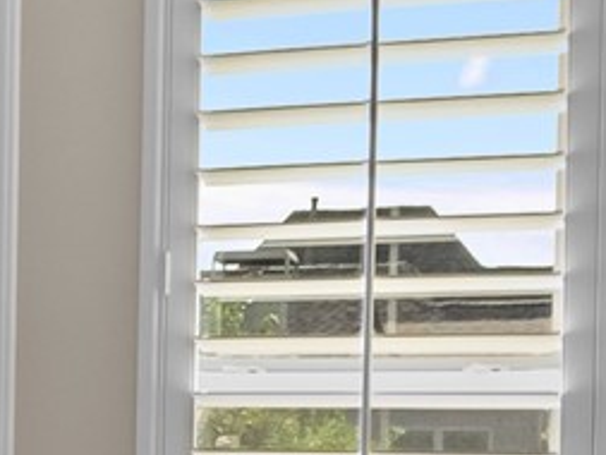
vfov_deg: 11.1
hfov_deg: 11.4
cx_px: -1001
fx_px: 2312
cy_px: 485
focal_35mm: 132
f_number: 8
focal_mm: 16
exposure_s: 1/20
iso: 640
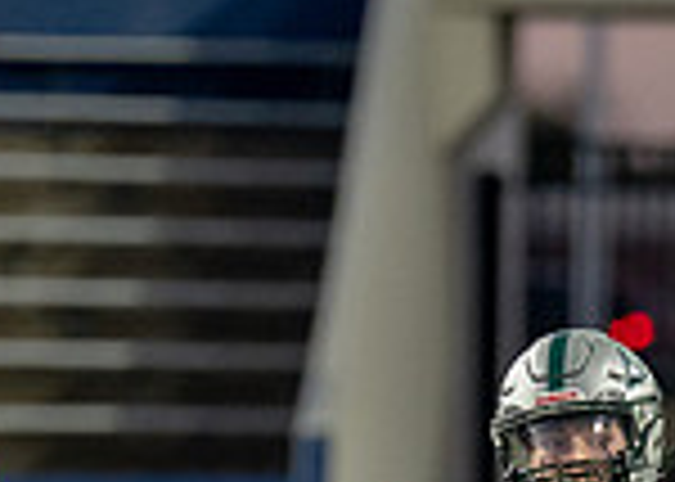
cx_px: 567
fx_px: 27287
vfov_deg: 1.0
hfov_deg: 1.4
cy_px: 761
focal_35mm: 1424
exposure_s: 1/1600
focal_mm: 200
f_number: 2.8
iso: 2000
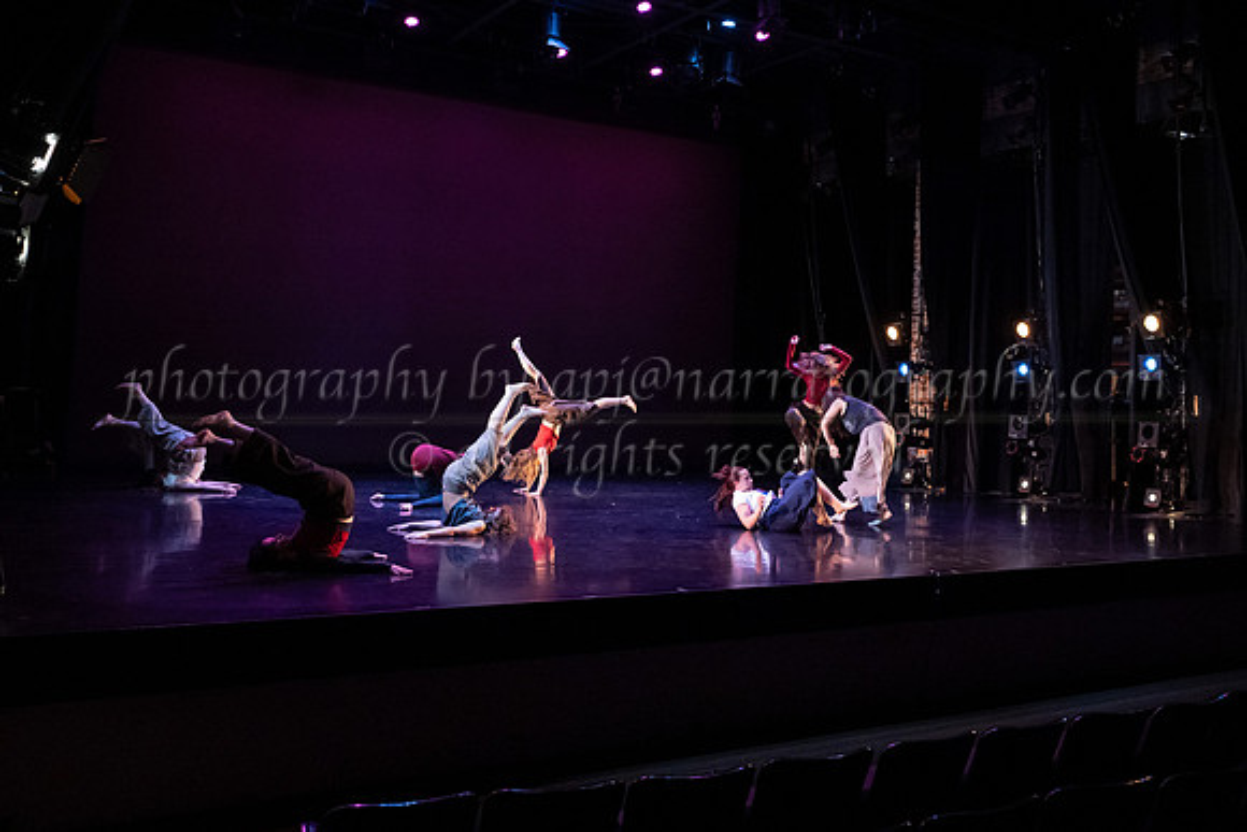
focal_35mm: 34
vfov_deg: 39.1
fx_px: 1168
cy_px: 334
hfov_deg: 55.8
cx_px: 751
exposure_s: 1/400
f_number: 4
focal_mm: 28
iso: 4000
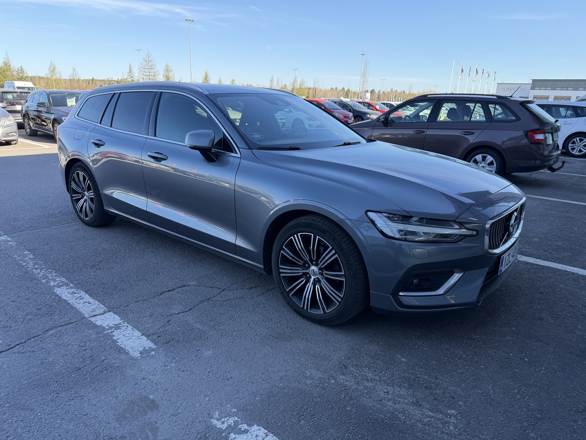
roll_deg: -1.7
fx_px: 406
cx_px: 293
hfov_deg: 71.6
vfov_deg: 56.8
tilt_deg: -15.6
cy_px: 220
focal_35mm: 24
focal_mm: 6.76
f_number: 1.78
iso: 100
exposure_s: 1/1032
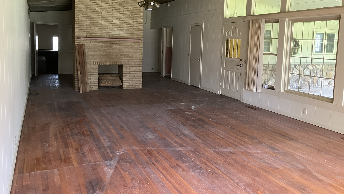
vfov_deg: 37.6
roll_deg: -0.6
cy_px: 72
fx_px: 283
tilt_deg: -3.7
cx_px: 172
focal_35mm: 31
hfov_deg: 62.6
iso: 320
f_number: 1.8
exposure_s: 1/60
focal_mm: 3.99
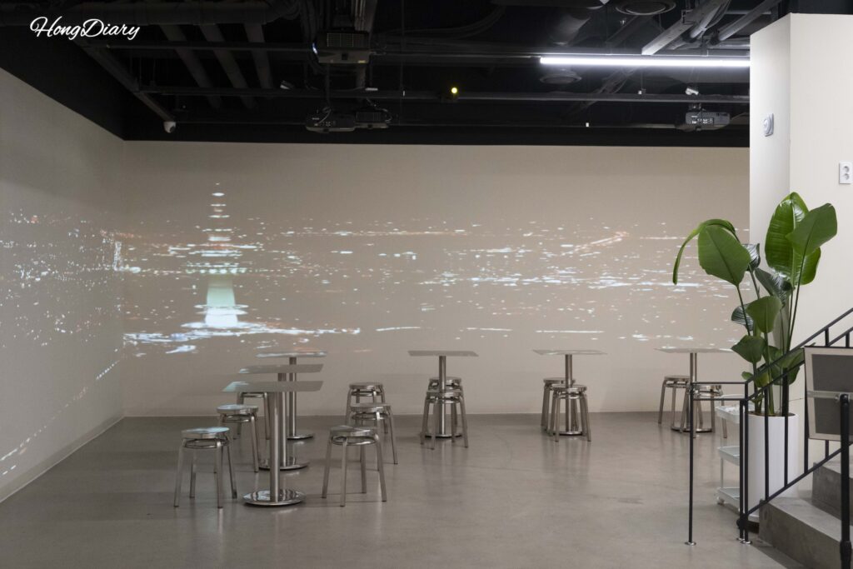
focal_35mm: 44
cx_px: 426
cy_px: 284
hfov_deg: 44.5
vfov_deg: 30.5
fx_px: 1043
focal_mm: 44
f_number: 5.6
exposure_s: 1/160
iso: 6400
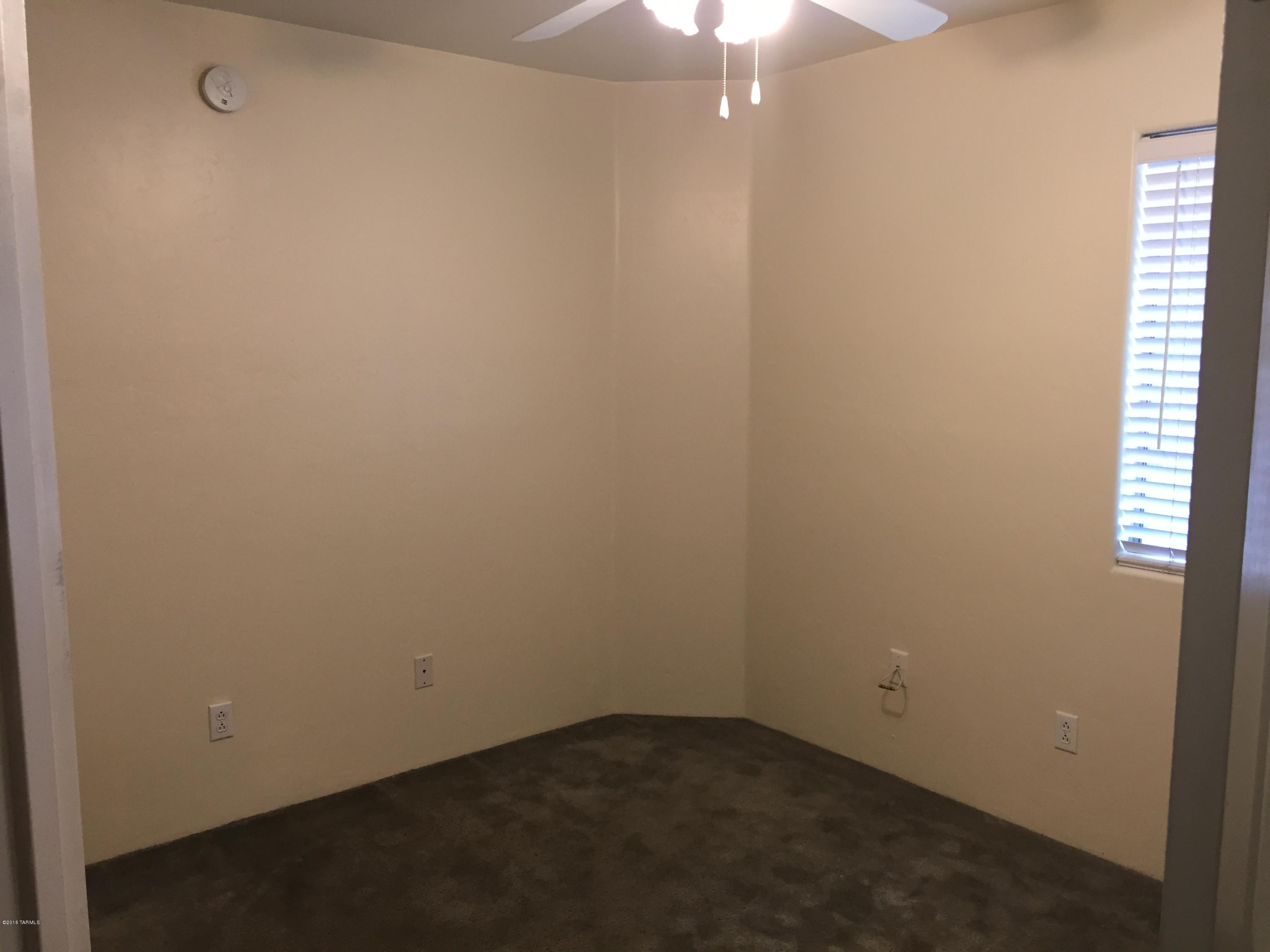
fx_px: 1064
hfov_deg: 61.7
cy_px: 476
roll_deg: -0.9
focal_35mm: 29
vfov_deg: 48.2
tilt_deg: -7.8
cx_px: 635
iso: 100
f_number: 2.2
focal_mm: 4.15
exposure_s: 1/30
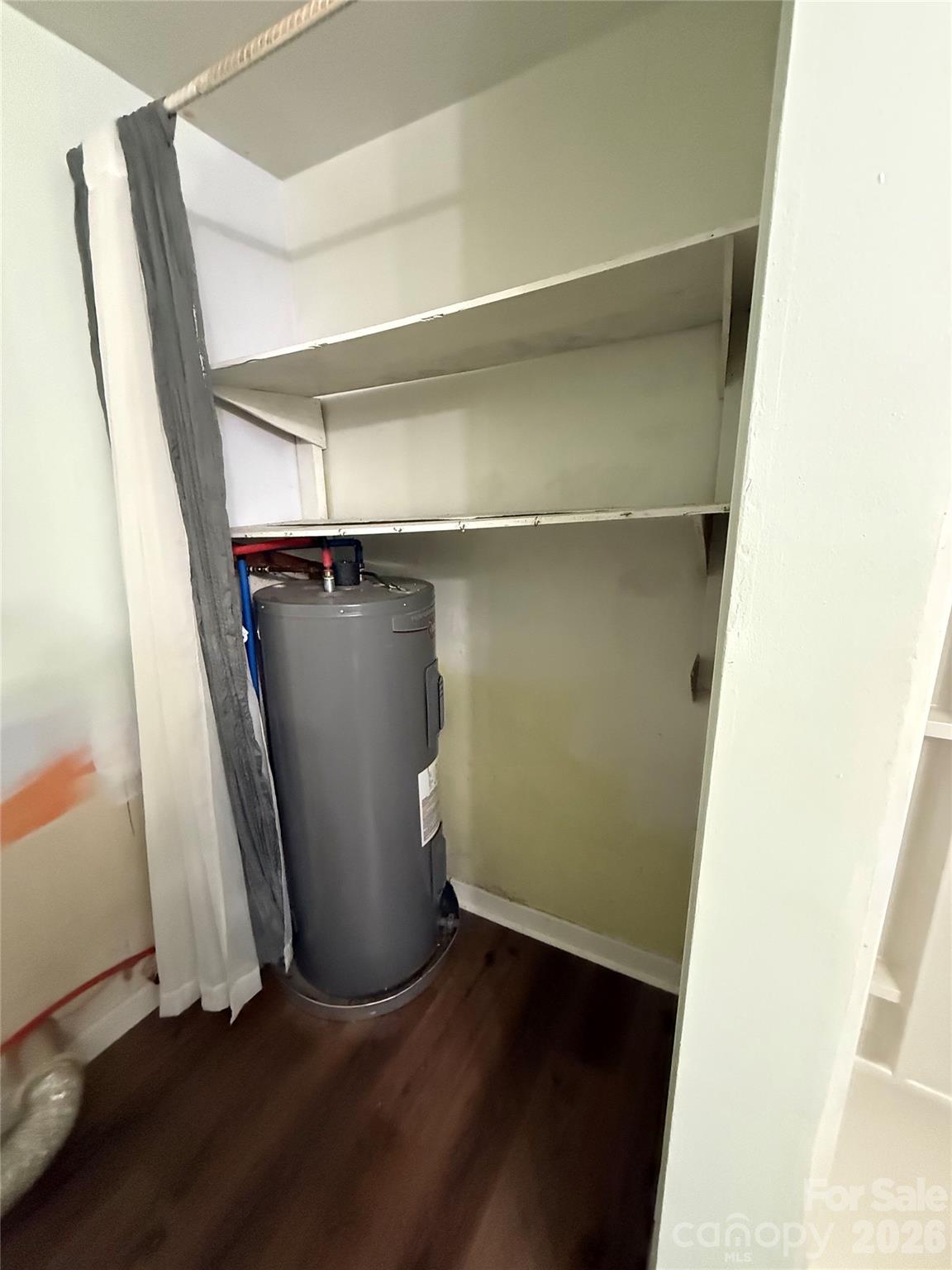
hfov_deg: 85.7
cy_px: 635
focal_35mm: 14
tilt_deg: -13.6
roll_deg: -0.5
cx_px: 476
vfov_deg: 102.1
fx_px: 513
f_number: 2.2
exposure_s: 1/60
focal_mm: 2.22
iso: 1250
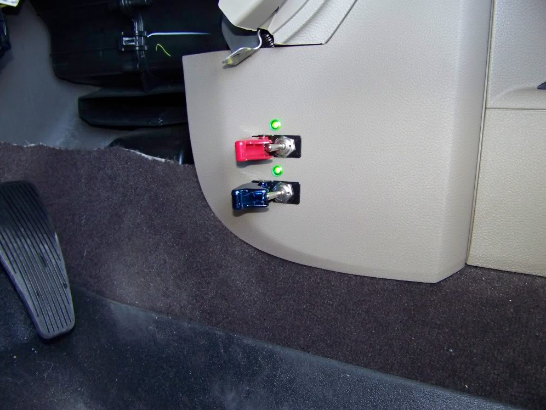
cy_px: 203
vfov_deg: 38.7
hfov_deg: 50.1
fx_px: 584
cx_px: 275
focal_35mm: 37
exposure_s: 1/30
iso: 200
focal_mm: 5.9
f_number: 2.8
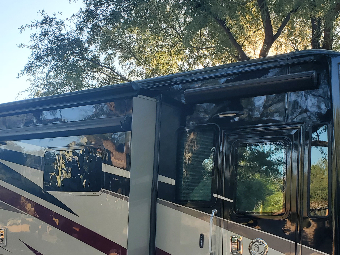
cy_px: 207
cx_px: 124
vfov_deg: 29.0
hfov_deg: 38.6
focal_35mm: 49
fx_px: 481
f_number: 2.4
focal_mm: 4.3
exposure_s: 1/251
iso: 50
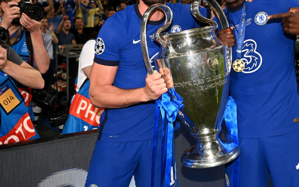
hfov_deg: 39.9
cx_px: 194
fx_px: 407
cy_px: 51
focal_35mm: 50
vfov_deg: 25.6
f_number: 5.6
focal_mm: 31
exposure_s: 1/500
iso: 1000
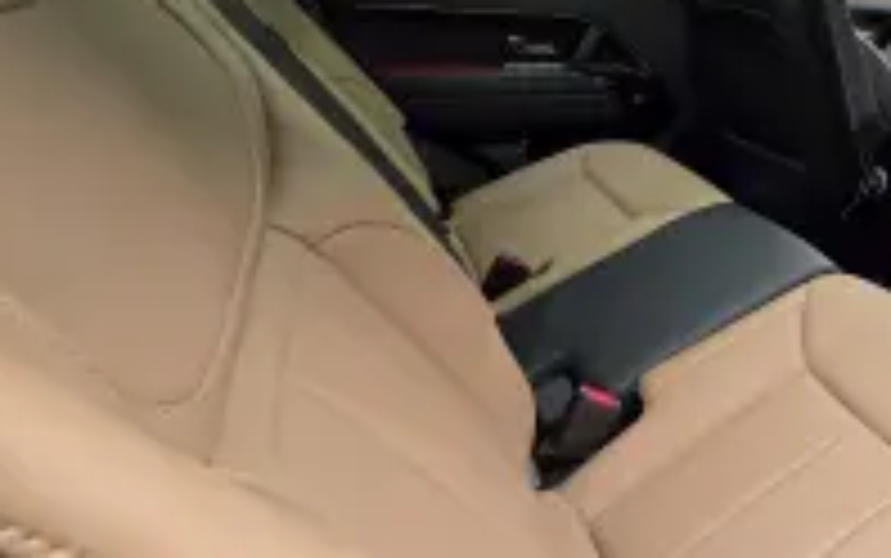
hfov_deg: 64.9
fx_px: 607
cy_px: 54
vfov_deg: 44.8
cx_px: 734
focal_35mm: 25
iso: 640
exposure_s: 1/50
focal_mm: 2.2
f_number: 2.2
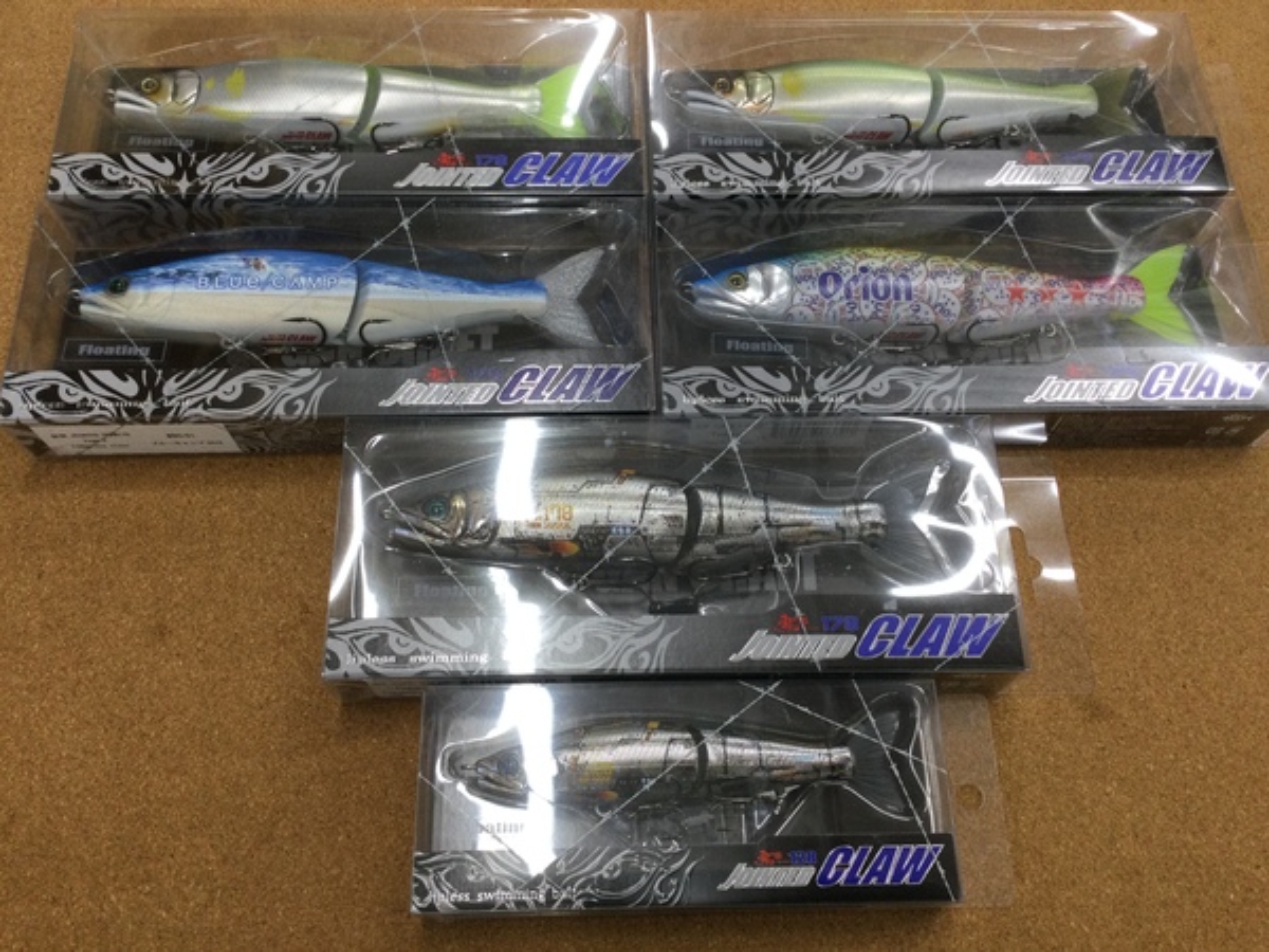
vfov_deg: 45.4
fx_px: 1136
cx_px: 634
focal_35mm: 31
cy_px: 476
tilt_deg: -66.4
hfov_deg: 58.4
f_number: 2.4
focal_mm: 3.3
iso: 32
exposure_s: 1/40
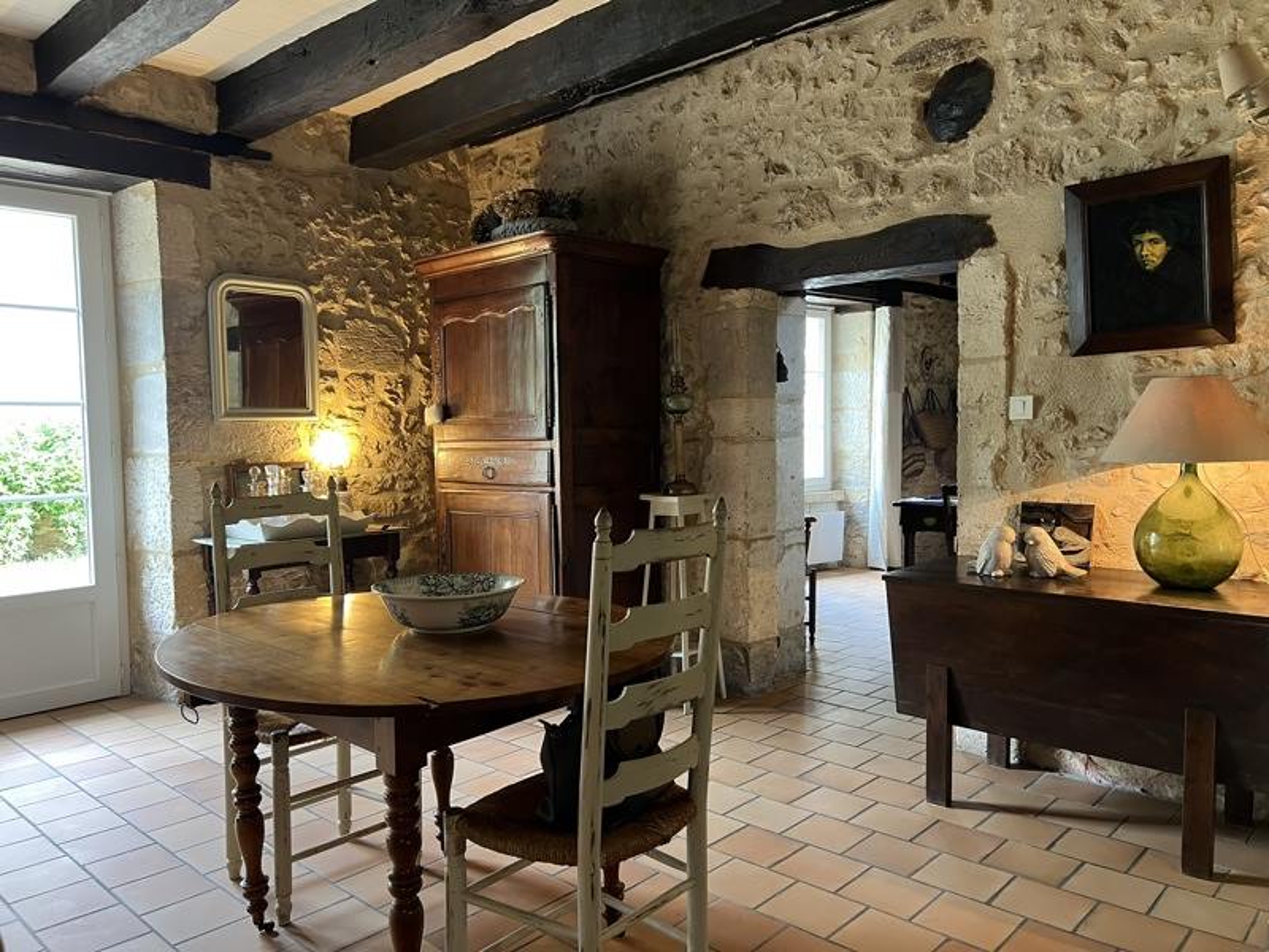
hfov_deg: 67.3
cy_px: 476
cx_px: 634
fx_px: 953
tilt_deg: -3.6
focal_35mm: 26
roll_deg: +1.4
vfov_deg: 53.1
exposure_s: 1/50
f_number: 1.5
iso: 200
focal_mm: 5.7
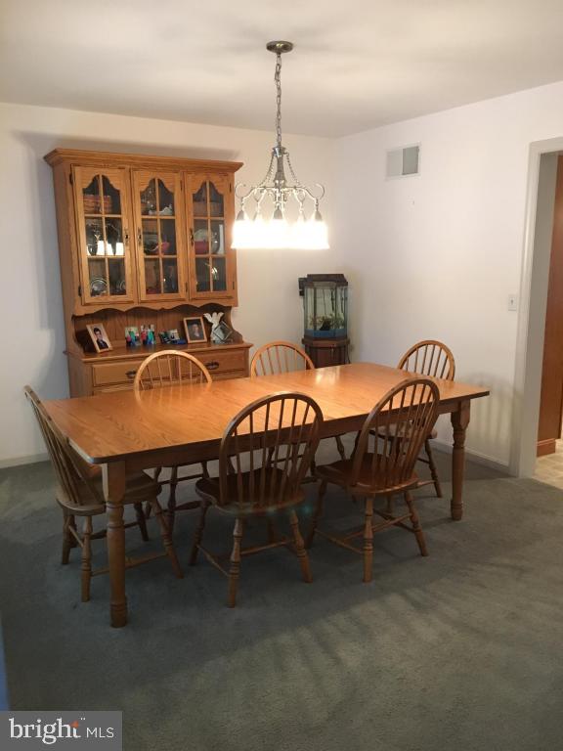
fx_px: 629
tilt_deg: -10.7
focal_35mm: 29
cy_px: 376
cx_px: 282
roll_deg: +1.4
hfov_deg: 48.2
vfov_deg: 61.7
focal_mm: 4.15
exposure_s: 1/30
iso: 160
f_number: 2.2
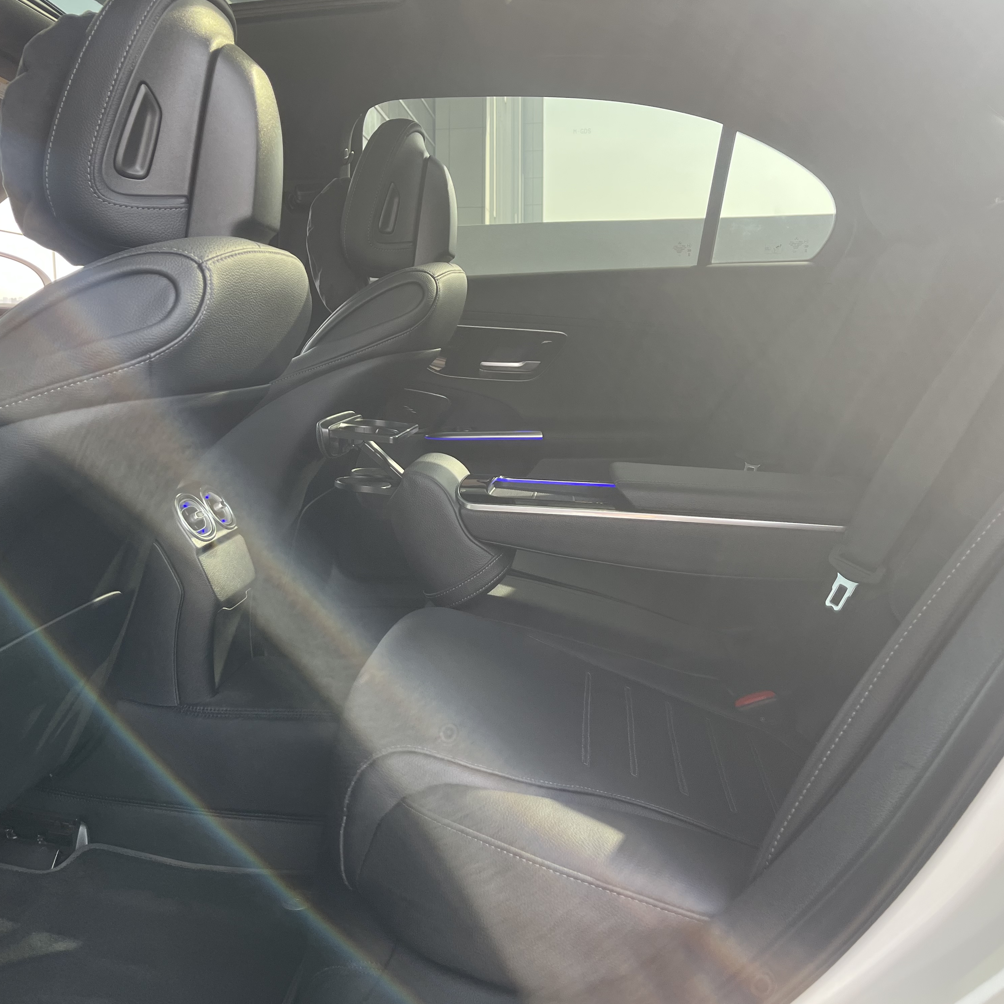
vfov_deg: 52.5
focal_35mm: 31
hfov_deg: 52.3
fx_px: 1017
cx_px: 426
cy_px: 500
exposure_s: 1/219
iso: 50
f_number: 1.6
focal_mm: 5.1
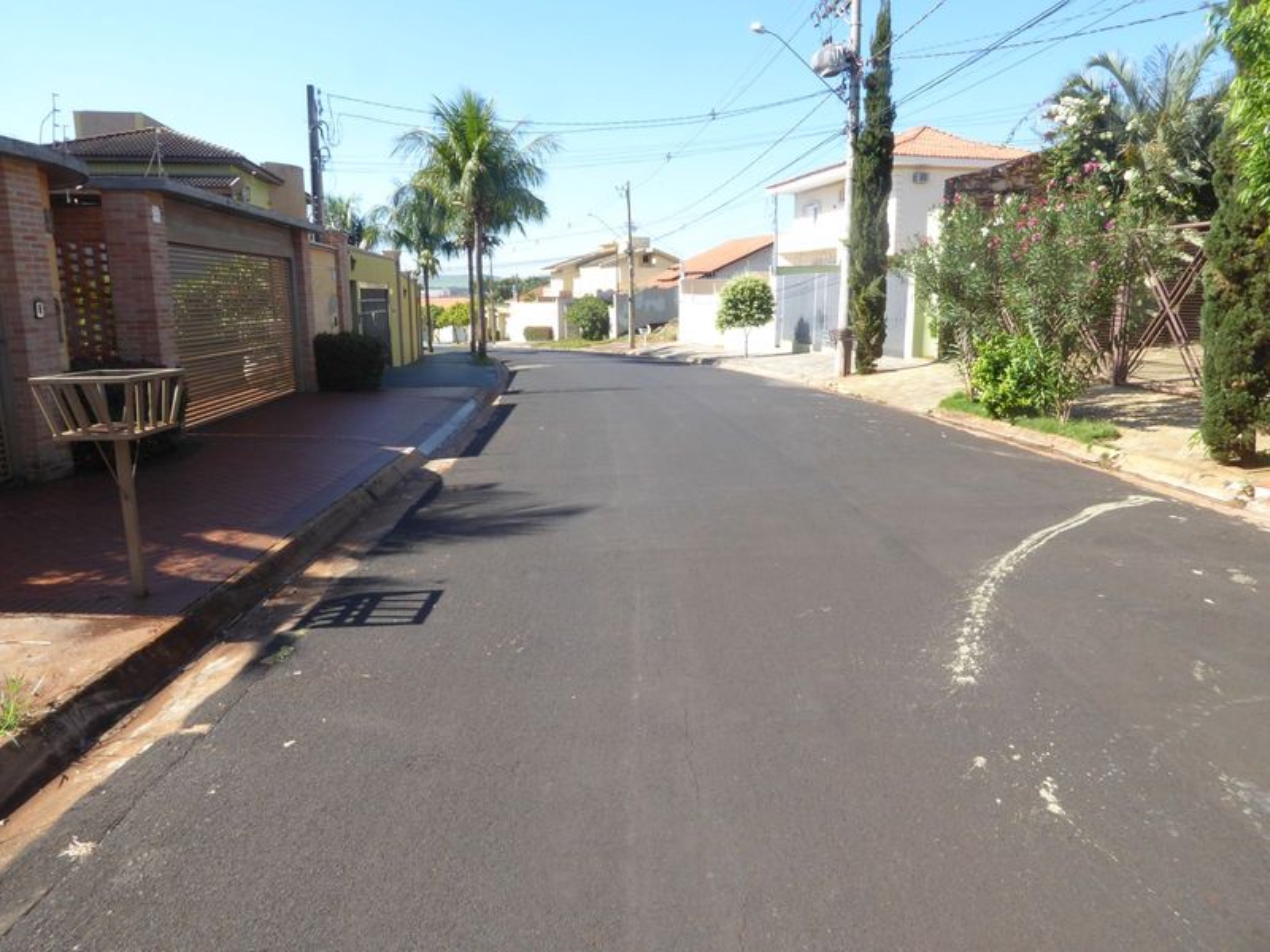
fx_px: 881
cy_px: 476
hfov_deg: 71.6
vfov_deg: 56.8
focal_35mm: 24
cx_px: 635
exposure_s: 1/80
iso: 80
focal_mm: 4.3
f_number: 7.1
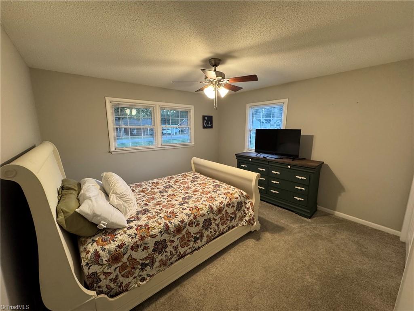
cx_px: 207
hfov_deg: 102.1
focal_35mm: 14
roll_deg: +0.0
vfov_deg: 85.7
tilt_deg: -10.5
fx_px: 167
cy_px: 156
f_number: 2.2
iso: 320
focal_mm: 2.22
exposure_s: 1/60
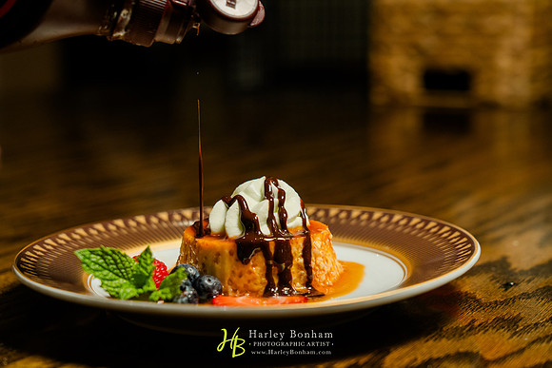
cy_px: 184
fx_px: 1120
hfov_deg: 27.7
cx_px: 276
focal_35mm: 73
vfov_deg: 18.7
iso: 500
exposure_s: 1/160
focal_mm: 73
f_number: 5.6
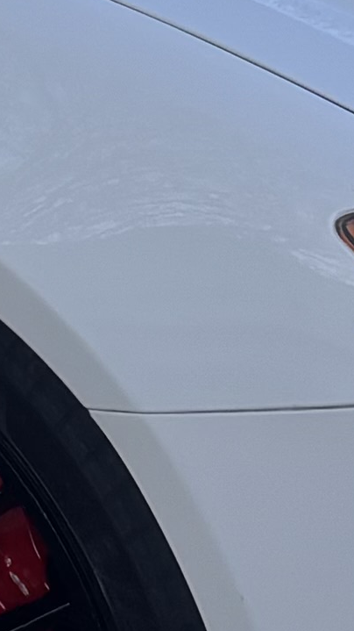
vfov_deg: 9.3
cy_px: -350
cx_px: -286
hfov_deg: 5.3
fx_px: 3758
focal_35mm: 225
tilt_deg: -10.9
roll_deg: +0.6
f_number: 1.6
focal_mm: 5.96
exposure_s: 1/978
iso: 50
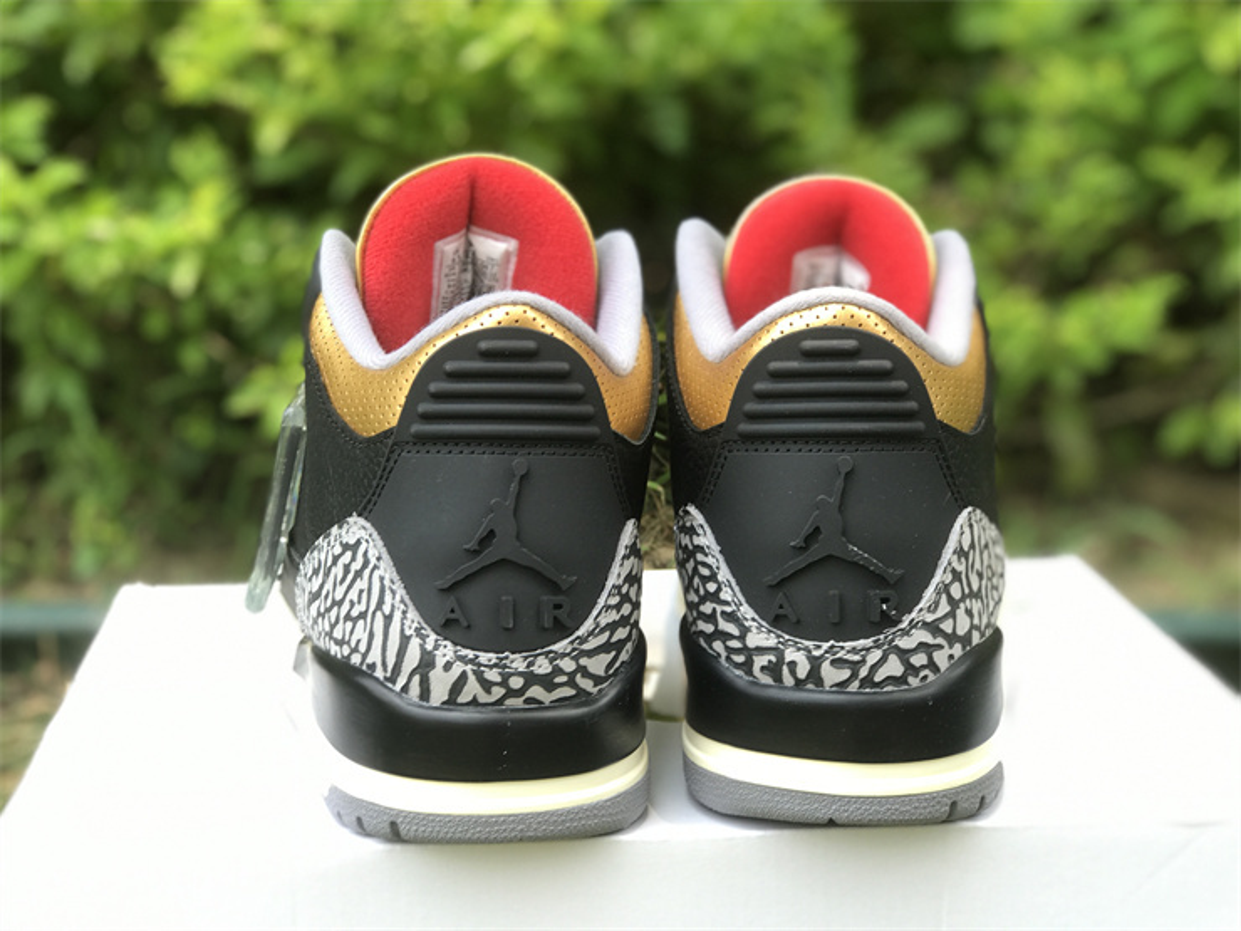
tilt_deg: -12.6
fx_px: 2043
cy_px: 466
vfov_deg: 25.7
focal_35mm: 57
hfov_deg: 33.8
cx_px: 620
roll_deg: -0.9
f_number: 2.8
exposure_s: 1/105
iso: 20
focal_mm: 6.6
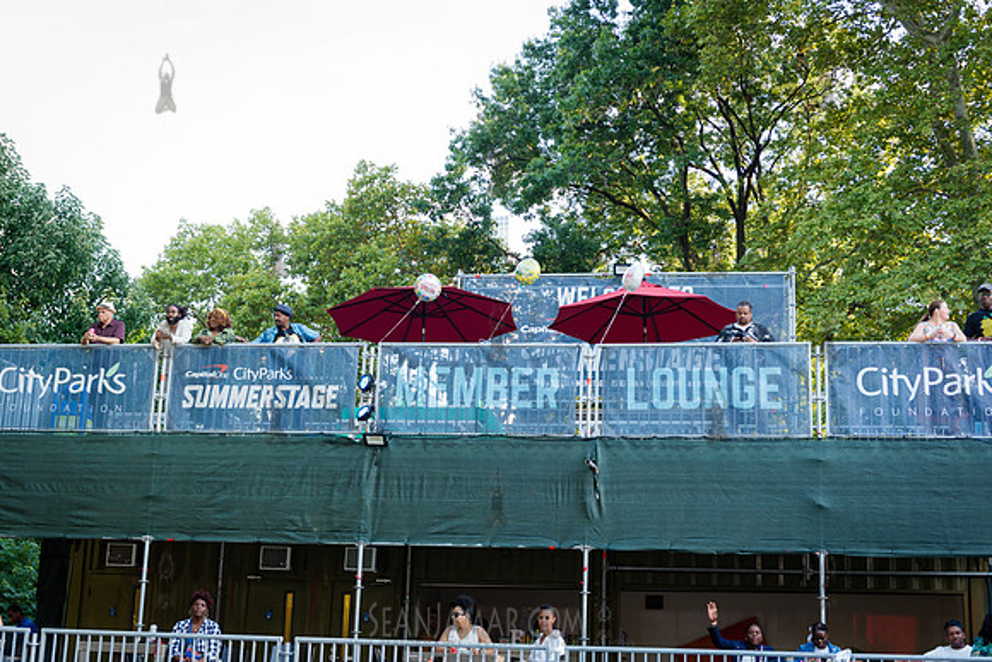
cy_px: 331
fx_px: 1378
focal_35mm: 50
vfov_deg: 27.0
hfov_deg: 39.6
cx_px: 496
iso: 500
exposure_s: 1/250
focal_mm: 50
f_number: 3.5
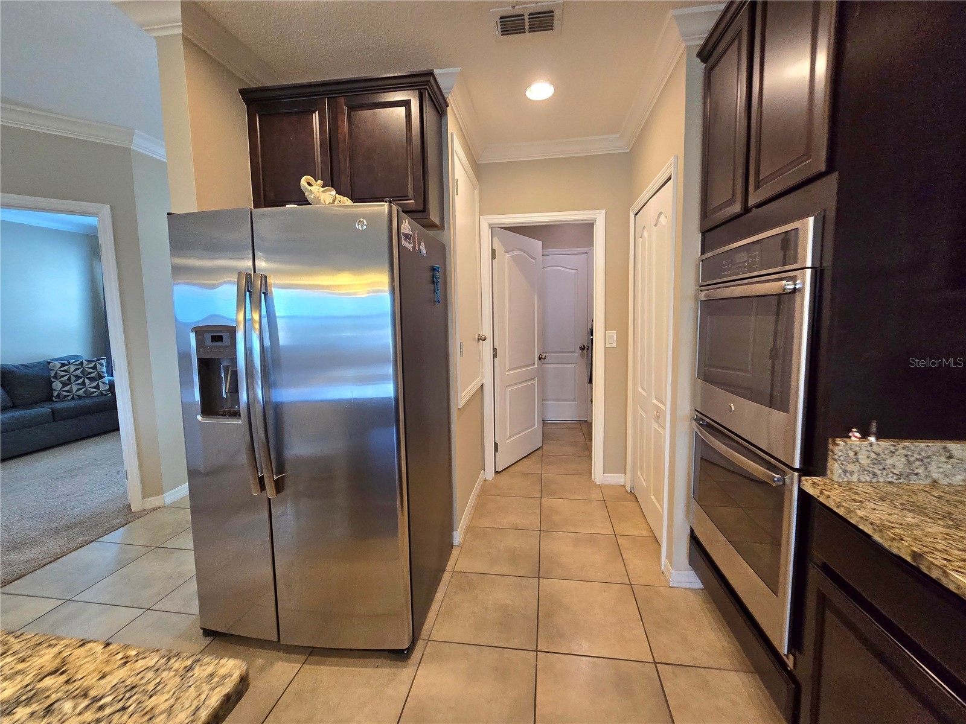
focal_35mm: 13
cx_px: 483
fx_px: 363
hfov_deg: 106.2
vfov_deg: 89.9
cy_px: 362
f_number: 2.2
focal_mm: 2.2
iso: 200
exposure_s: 1/60.2
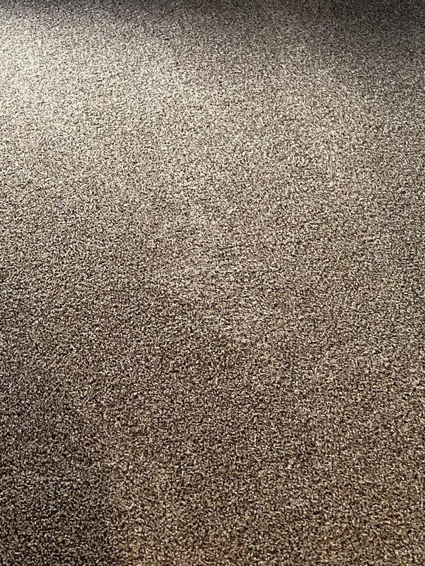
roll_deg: +1.2
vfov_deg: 23.9
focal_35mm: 72
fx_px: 1179
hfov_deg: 20.4
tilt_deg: -10.4
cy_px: -163
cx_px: 229
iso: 320
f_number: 1.8
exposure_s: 1/60
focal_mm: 4.25
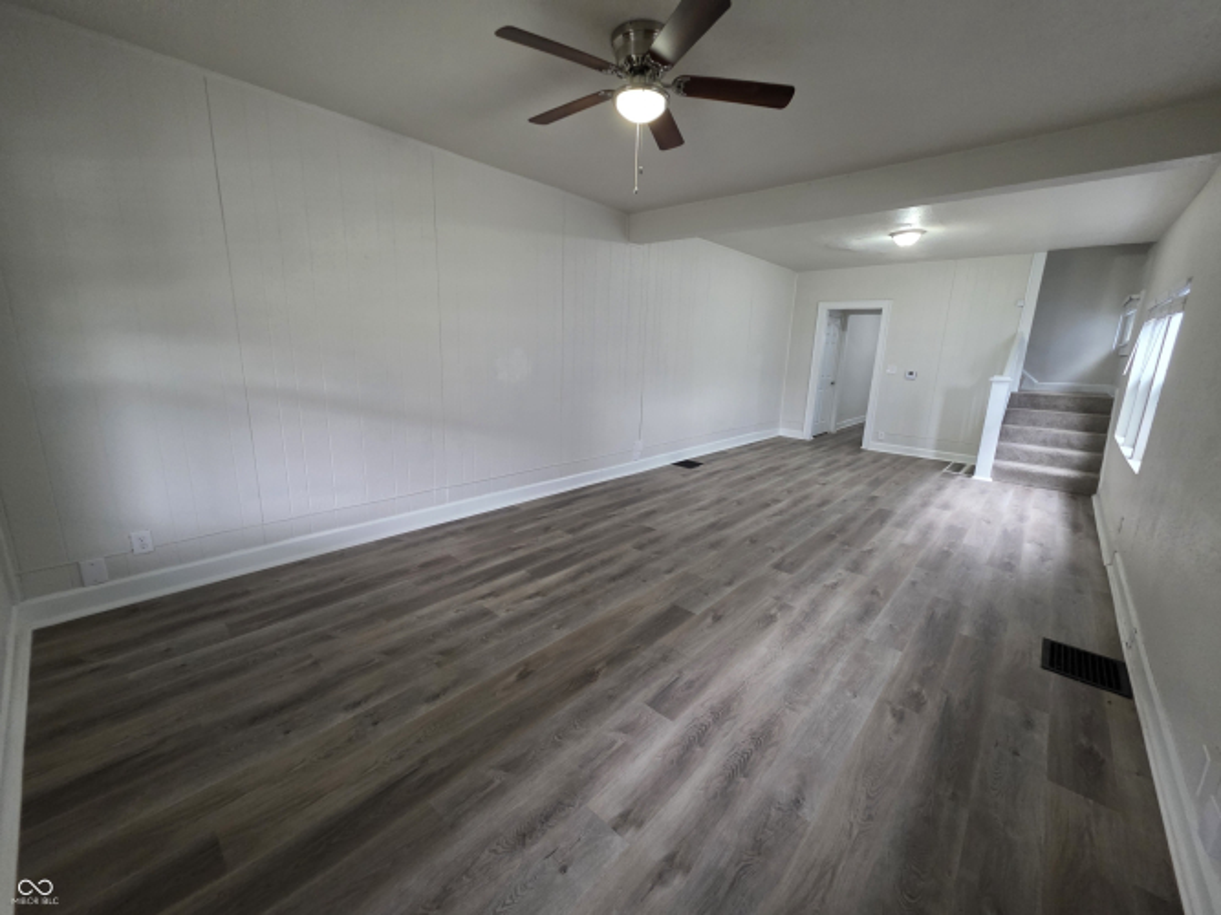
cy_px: 458
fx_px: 458
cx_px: 610
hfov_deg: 106.2
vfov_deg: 89.9
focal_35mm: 13
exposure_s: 1/60
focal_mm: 2.2
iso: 500
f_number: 1.9
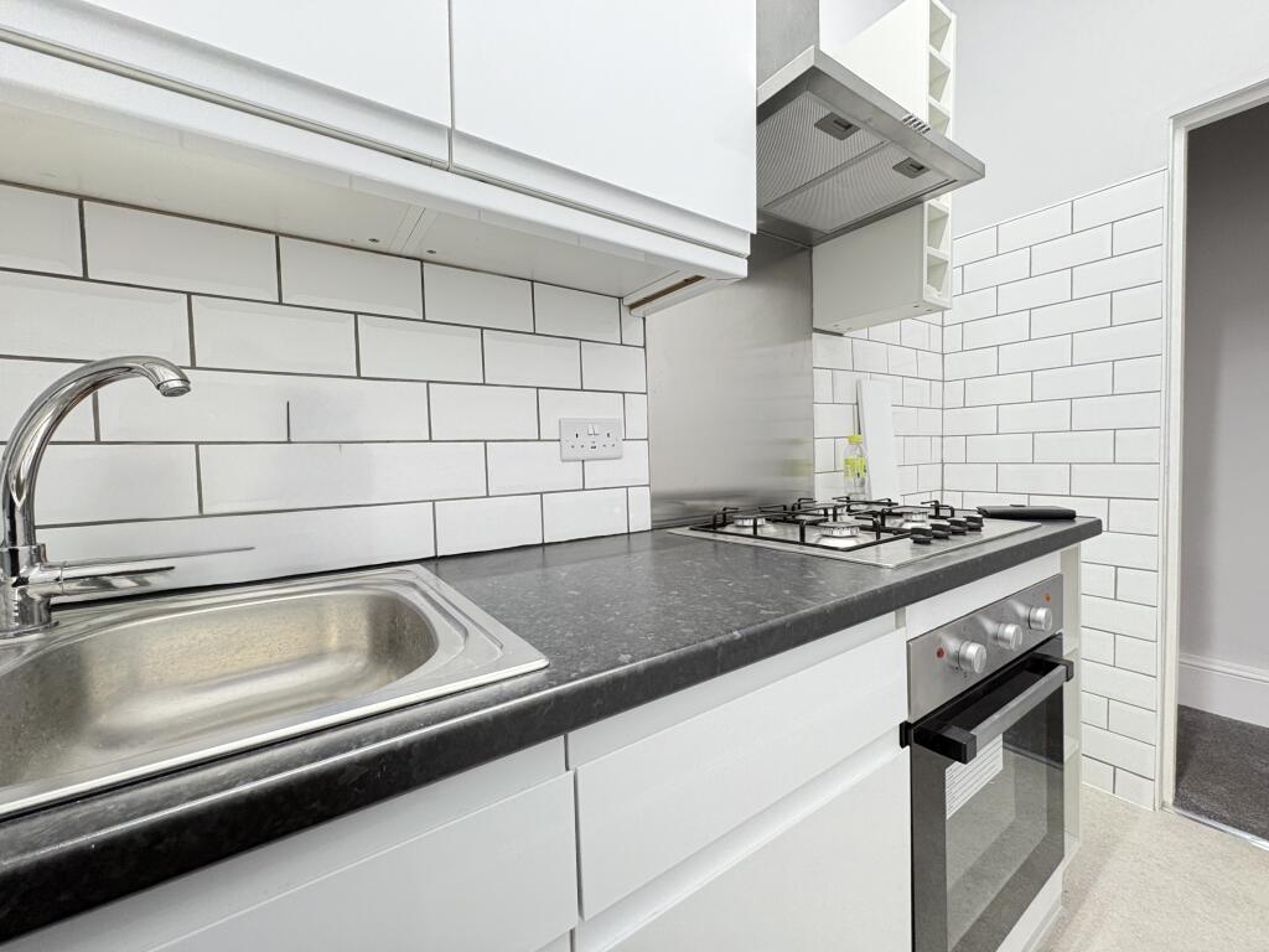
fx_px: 513
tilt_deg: -2.7
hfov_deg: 102.1
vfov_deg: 85.7
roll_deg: +2.0
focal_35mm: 14
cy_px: 476
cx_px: 634
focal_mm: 2.22
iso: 250
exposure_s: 1/52
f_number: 2.2
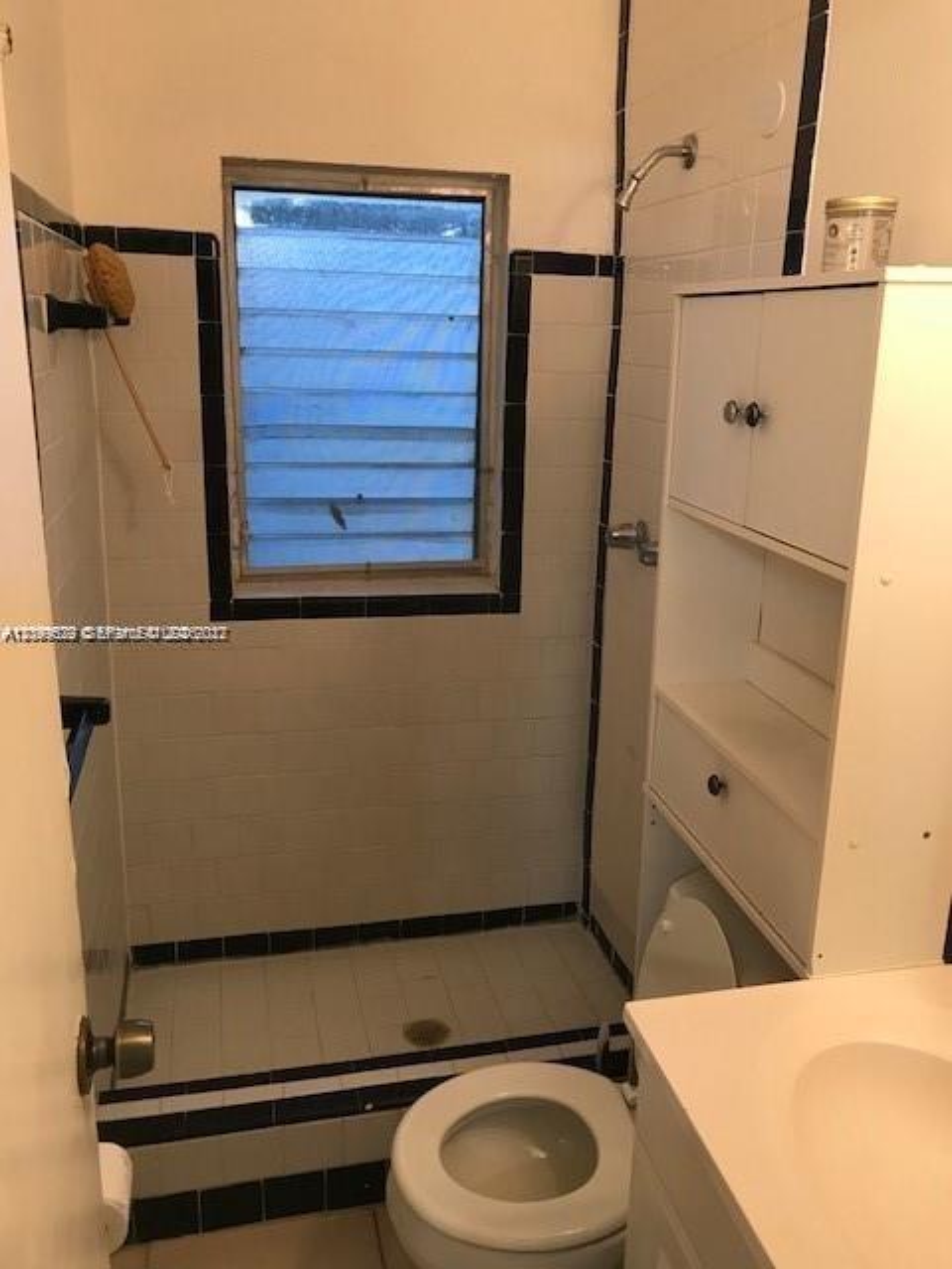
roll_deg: -1.2
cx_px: 476
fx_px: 1027
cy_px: 634
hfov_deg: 49.7
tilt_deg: -15.2
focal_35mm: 28
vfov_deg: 63.4
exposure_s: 1/24
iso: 40
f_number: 1.8
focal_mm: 3.99
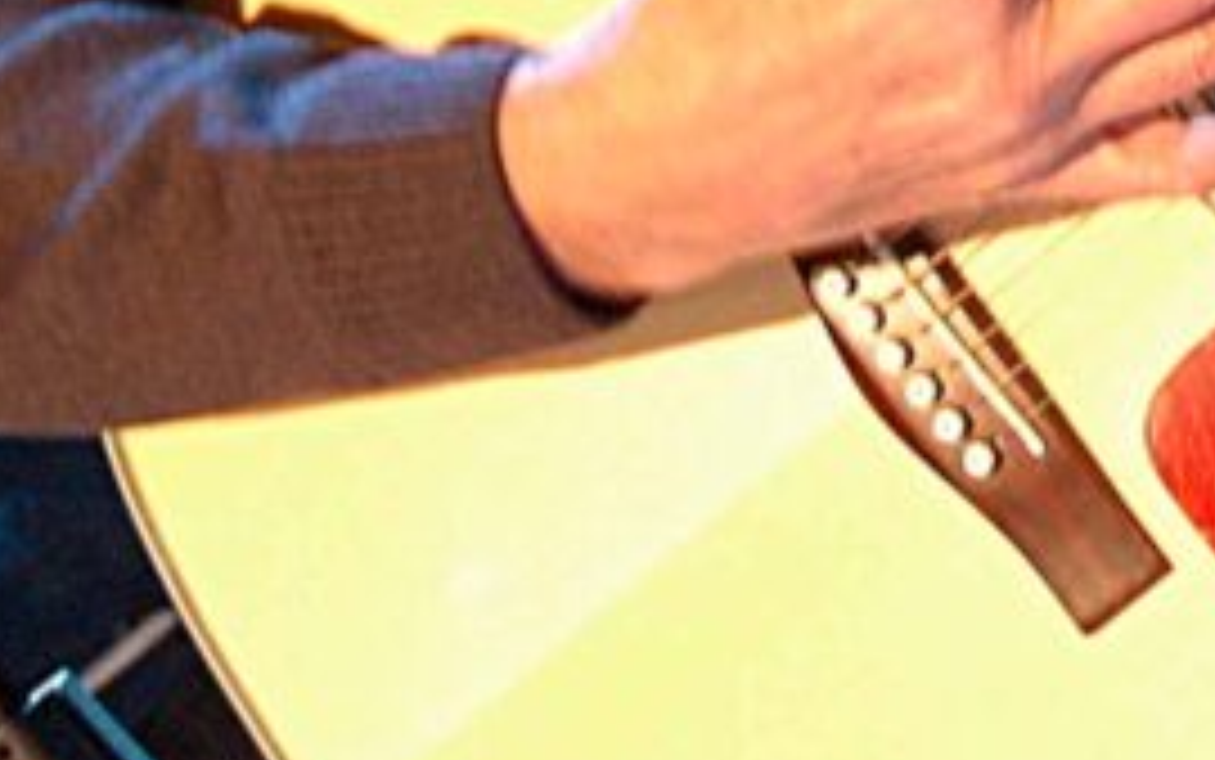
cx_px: 1768
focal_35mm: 145
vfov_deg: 8.6
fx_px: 4801
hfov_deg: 13.6
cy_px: -731
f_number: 4.5
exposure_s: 1/40
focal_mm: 25
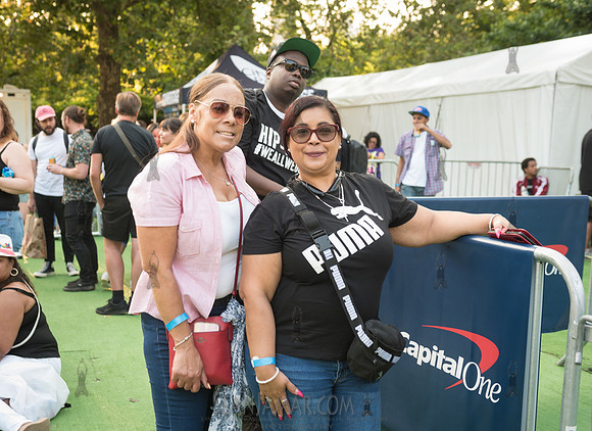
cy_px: 227
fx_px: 745
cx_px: 251
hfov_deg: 43.2
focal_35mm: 44
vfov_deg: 32.2
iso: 200
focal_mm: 38
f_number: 4
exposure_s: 1/80
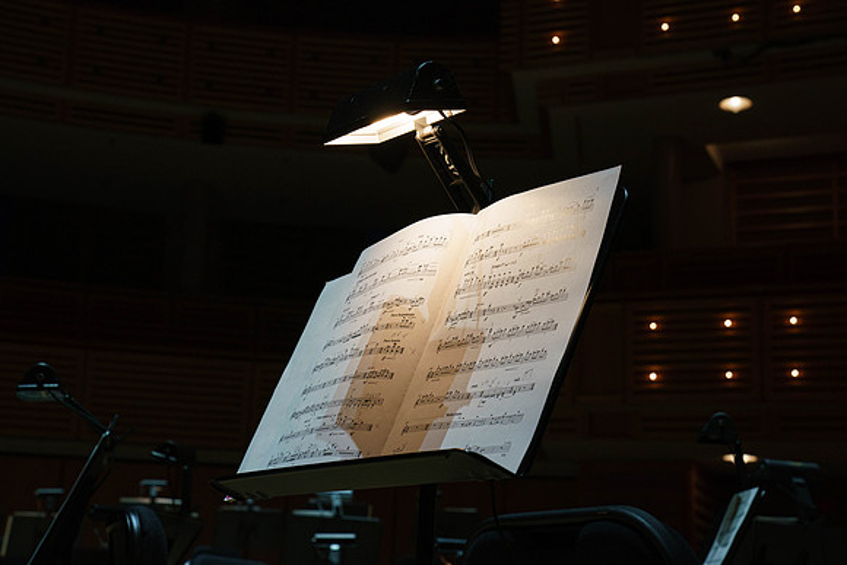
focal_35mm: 65
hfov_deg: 31.0
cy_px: 282
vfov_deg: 20.9
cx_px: 424
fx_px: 1530
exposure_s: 1/200
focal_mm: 65
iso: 2500
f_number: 9
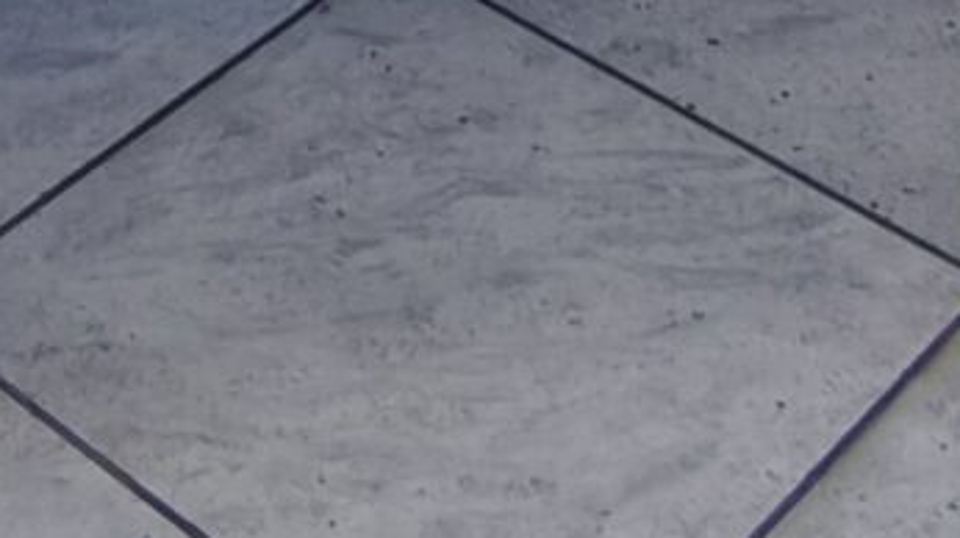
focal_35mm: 121
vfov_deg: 8.4
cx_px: 64
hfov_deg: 17.4
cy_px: -1095
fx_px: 3078
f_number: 2.2
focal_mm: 1.91
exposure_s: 1/33.3
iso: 200
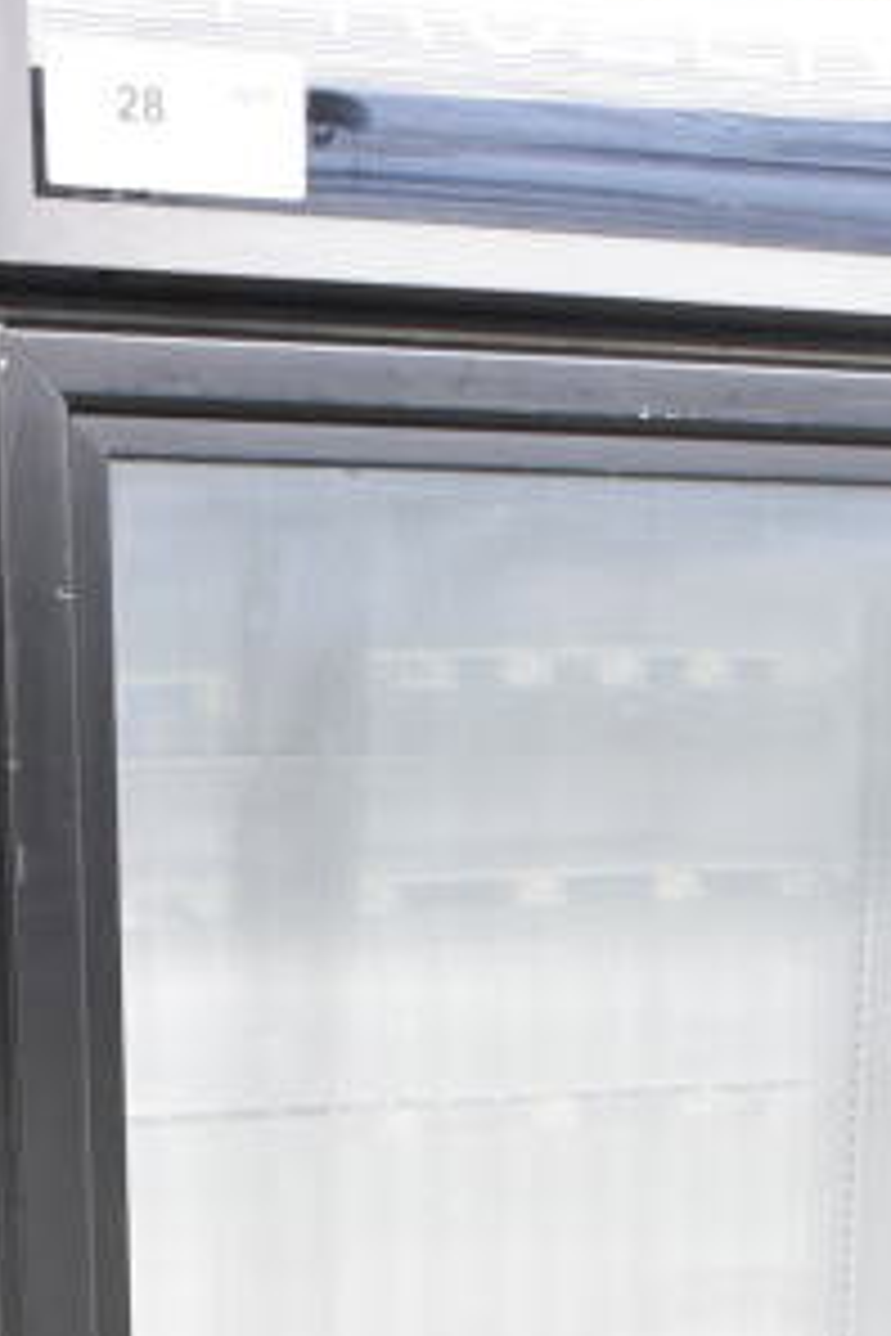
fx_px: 3081
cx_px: 608
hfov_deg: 16.4
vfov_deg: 22.5
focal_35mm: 83
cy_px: 1624
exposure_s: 1/60
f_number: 4
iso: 1600
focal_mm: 18
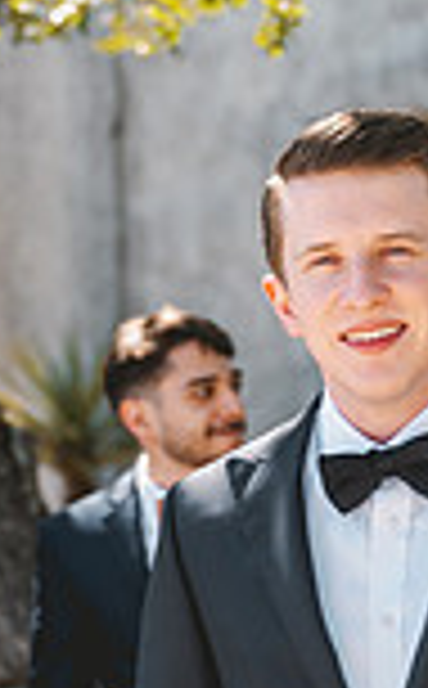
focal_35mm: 178
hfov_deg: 7.3
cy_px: 648
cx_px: 442
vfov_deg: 11.7
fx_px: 3338
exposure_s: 1/800
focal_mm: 46
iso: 160
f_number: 2.8
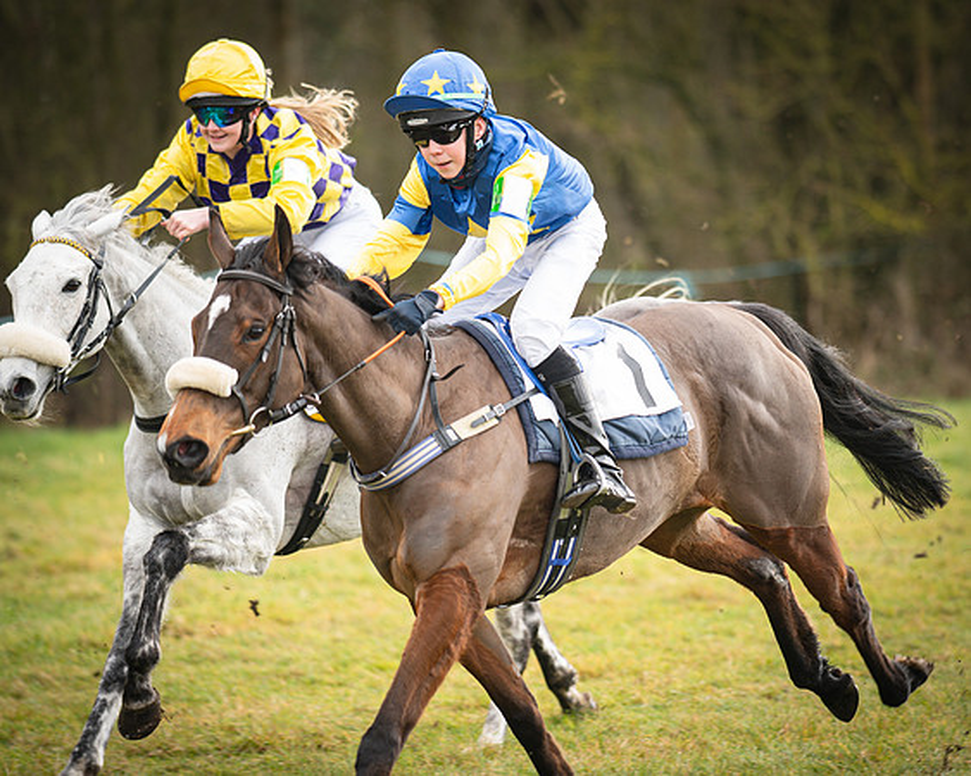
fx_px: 6640
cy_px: 385
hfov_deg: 8.4
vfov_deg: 6.7
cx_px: 592
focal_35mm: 231
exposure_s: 1/1000
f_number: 1.8
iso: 250
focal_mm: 135
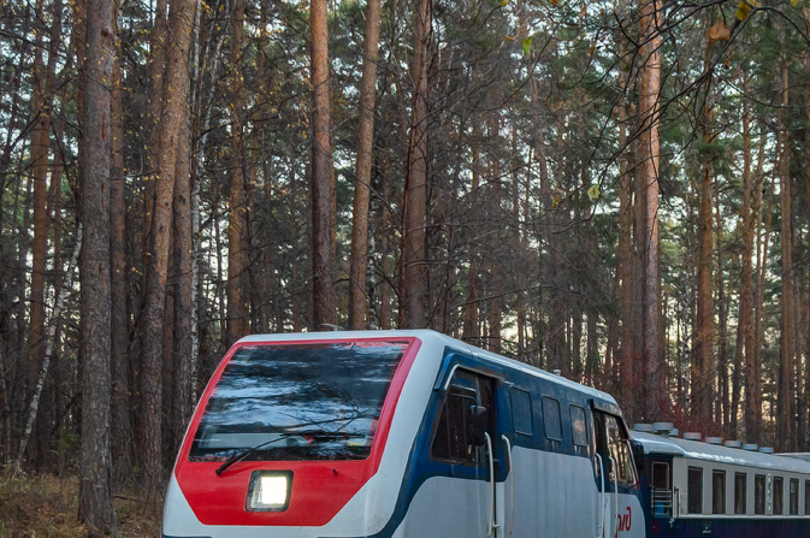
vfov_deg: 20.1
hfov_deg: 29.8
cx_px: 562
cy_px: 397
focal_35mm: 67
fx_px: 1506
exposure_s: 1/125
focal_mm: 22
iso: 800
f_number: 4.5
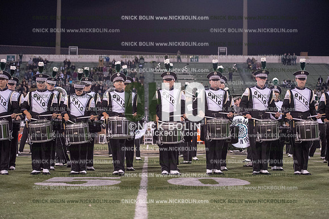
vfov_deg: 19.5
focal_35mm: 70
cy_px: 110
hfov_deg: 28.8
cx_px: 164
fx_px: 640
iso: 5000
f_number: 3.2
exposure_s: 1/1250
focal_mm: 70
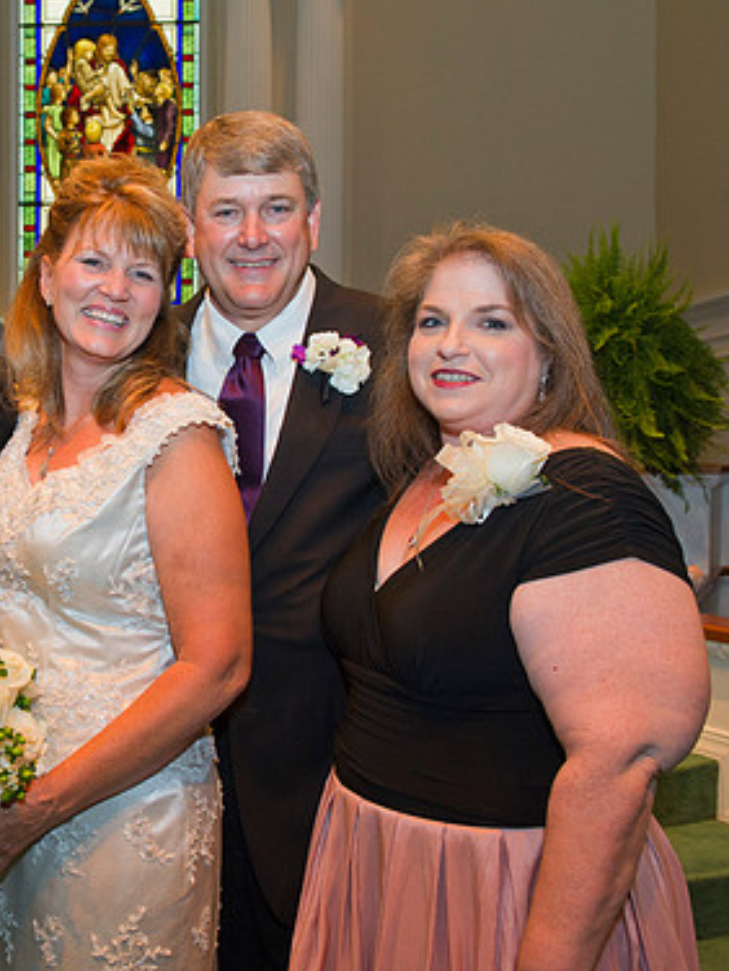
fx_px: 1207
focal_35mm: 43
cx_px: 101
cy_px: 475
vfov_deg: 43.8
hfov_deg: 32.3
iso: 1600
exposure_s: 1/60
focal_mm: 29
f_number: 5
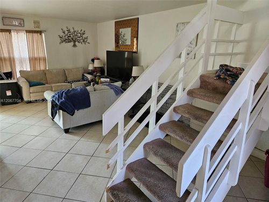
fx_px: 179
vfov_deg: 58.9
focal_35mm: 23
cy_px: 101
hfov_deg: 73.9
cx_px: 134
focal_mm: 5.4
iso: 1000
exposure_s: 1/120
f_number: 1.8
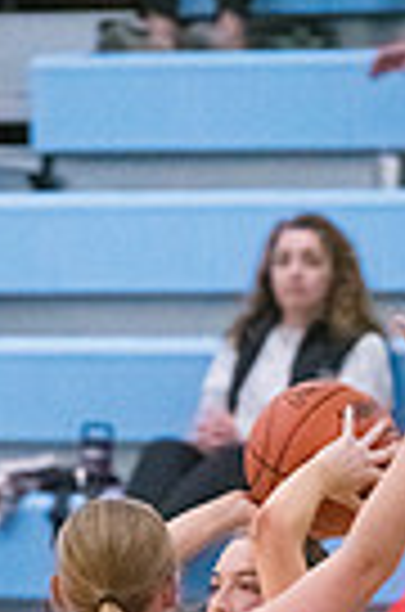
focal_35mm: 597
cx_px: 297
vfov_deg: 3.5
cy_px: 832
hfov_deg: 2.3
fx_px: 10125
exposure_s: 1/1600
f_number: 4
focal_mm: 180
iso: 8000
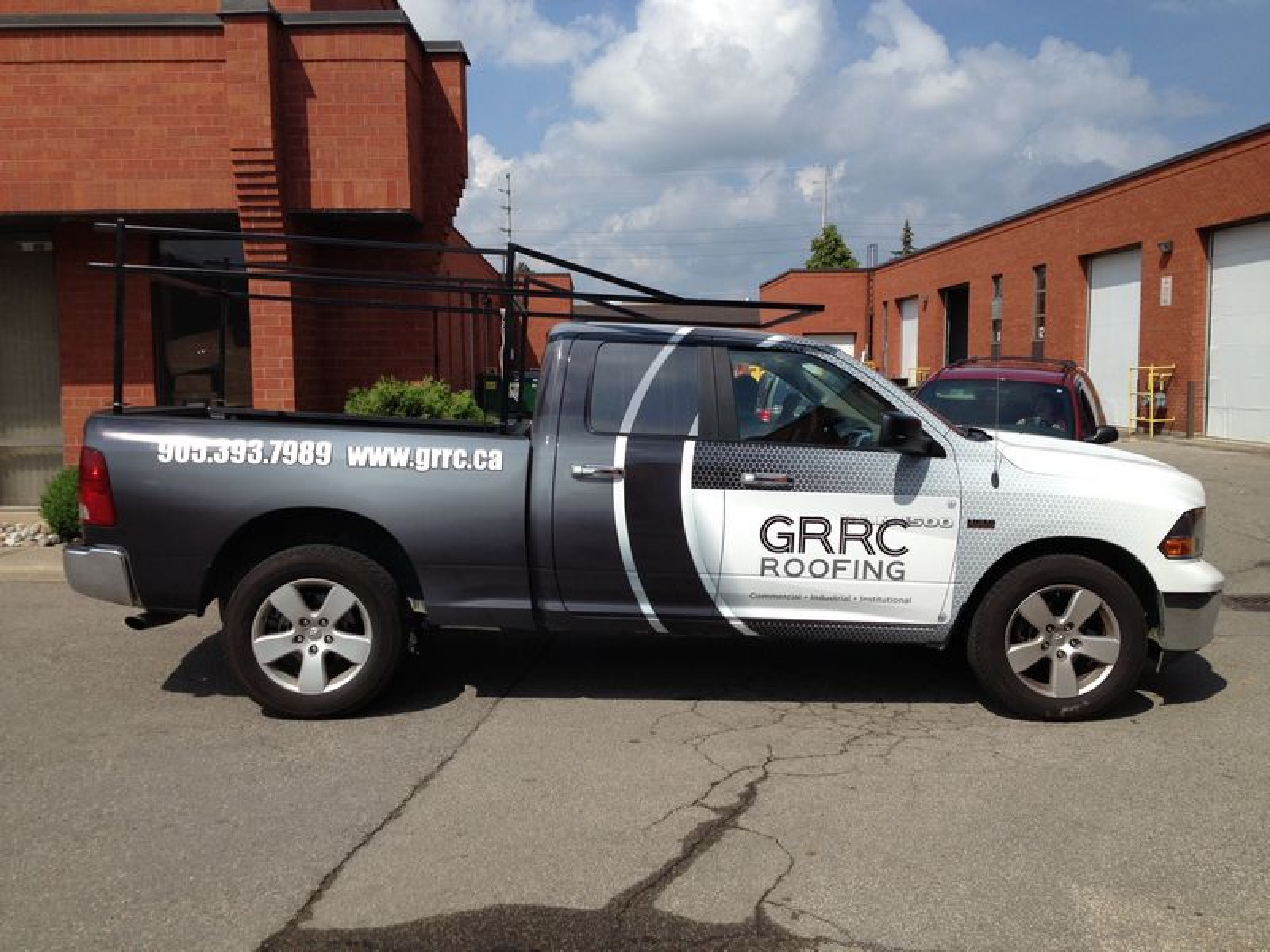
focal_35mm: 35
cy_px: 476
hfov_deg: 52.6
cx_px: 635
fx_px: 1284
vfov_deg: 40.7
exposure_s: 1/2404
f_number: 2.4
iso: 50
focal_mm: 4.28
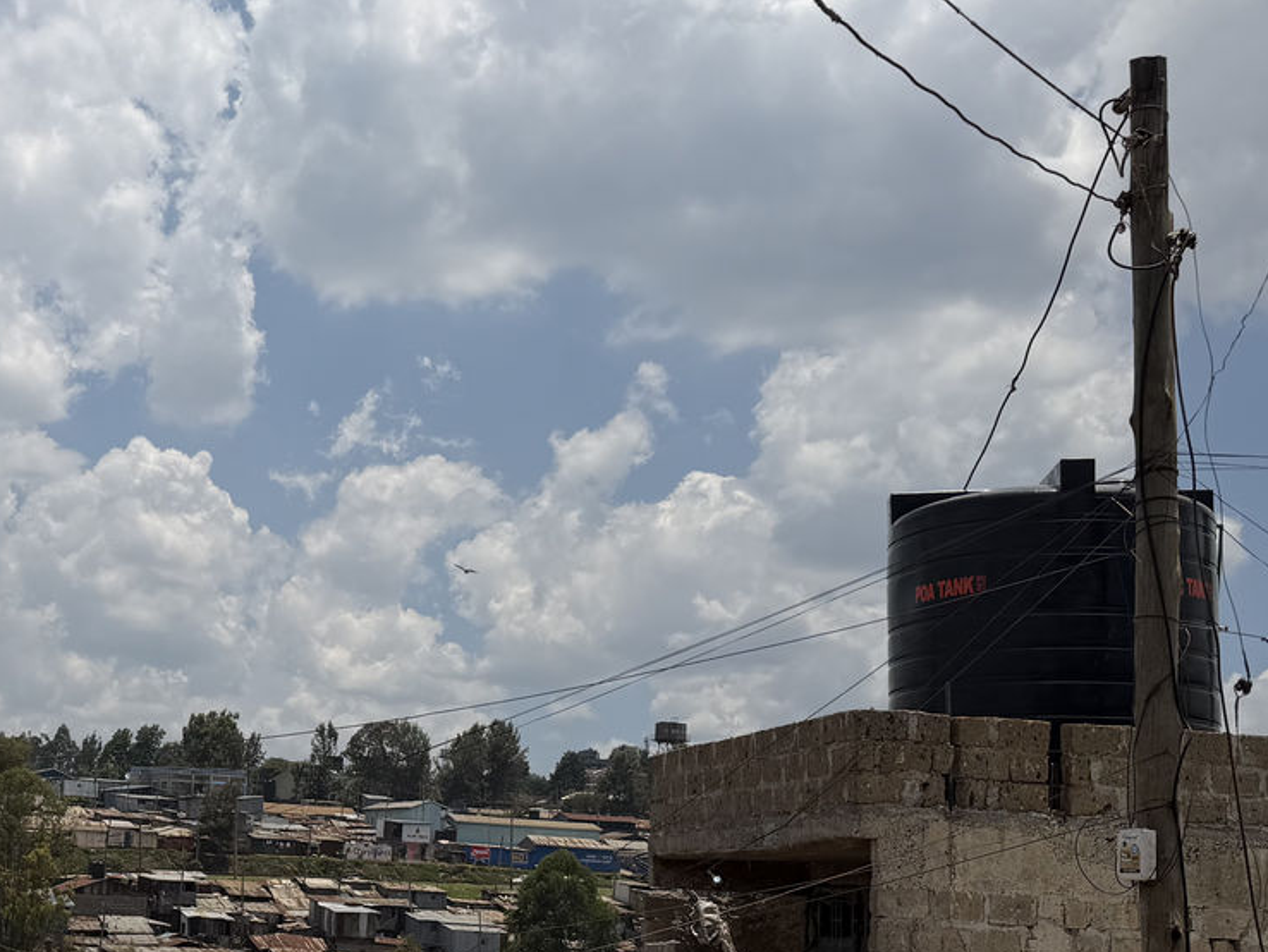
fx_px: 1905
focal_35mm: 52
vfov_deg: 27.8
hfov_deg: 35.6
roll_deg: -2.4
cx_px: 256
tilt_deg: +6.7
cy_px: 672
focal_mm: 6.76
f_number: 1.78
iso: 80
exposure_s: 1/11905
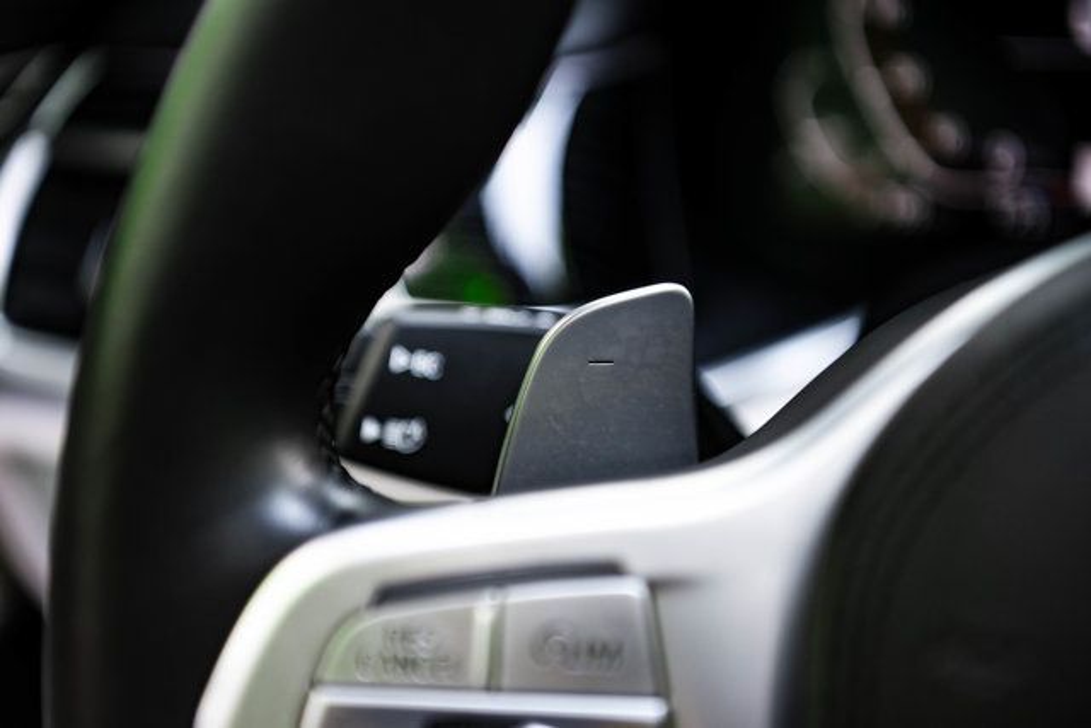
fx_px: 1667
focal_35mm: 55
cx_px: 546
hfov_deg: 36.2
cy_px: 364
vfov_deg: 24.6
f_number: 2.8
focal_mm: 55
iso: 800
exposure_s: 1/250
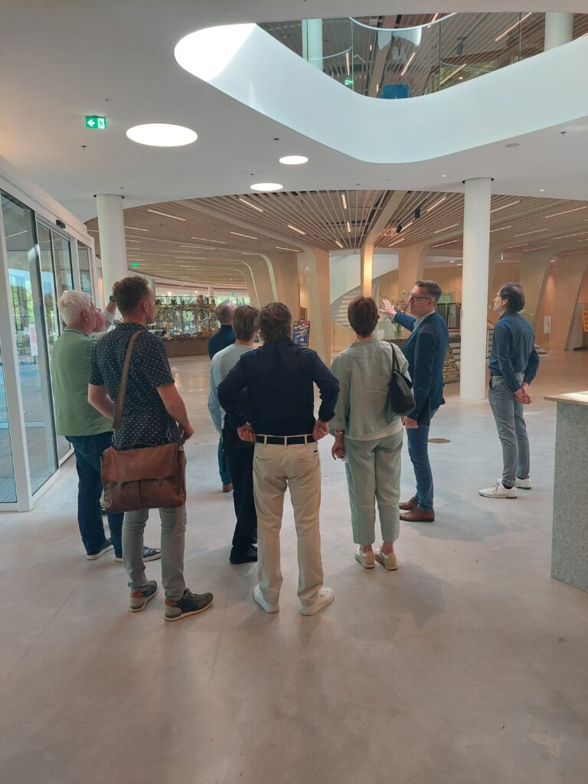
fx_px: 566
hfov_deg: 54.9
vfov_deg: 69.4
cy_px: 392
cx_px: 294
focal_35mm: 25
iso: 80
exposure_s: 1/50
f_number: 1.8
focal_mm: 5.23
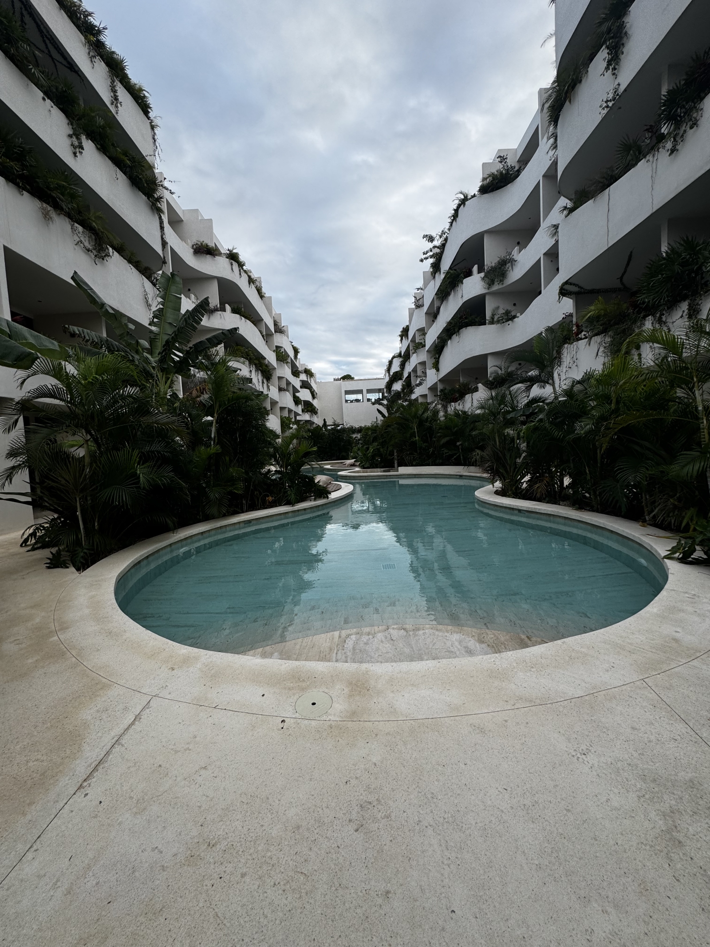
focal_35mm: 14
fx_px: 383
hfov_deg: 85.7
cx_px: 355
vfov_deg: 102.1
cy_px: 474
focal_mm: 2.22
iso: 40
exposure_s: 1/308
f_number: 2.2
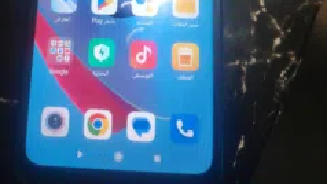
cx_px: 122
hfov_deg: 46.0
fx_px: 382
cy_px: -71
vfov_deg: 23.2
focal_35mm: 44
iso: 363
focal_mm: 5.25
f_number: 1.75
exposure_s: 1/50
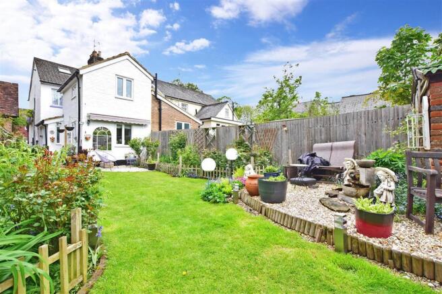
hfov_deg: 100.4
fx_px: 184
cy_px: 147
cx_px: 221
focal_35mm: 15
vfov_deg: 77.3
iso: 500
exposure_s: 1/200
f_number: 16
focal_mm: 10
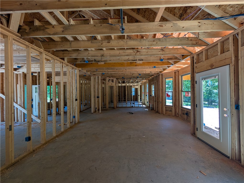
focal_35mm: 12
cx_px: 122
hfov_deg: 110.5
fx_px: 85
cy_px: 92
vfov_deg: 94.6
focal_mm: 2.02
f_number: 1.7
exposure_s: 1/138
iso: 51
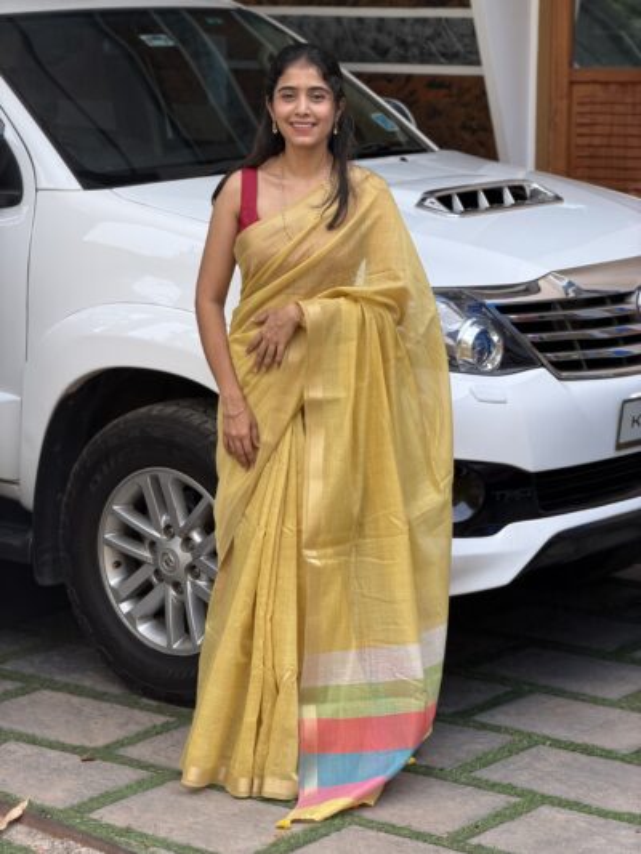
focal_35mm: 100
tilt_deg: -10.0
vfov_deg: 19.6
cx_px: 320
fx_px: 2468
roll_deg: +0.0
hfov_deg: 14.8
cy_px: 427
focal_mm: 16.89
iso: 64
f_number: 2.8
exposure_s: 1/121
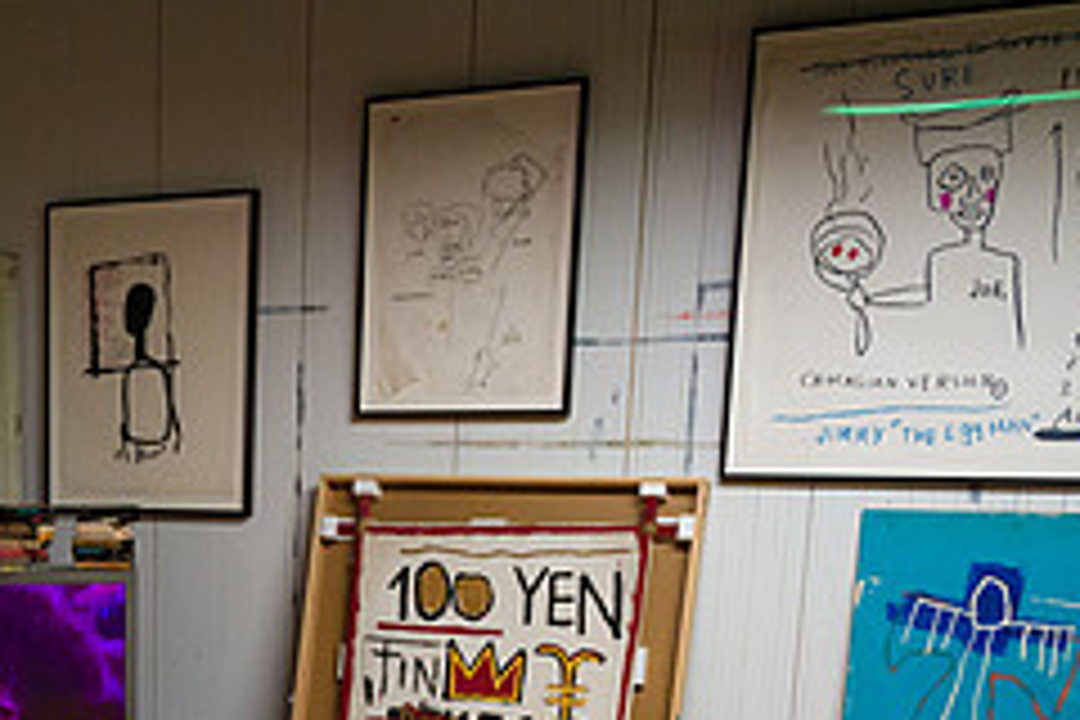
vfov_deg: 22.0
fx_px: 1740
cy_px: 814
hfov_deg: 31.8
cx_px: 0
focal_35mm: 58
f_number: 3.2
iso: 3200
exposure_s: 1/500
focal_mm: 24
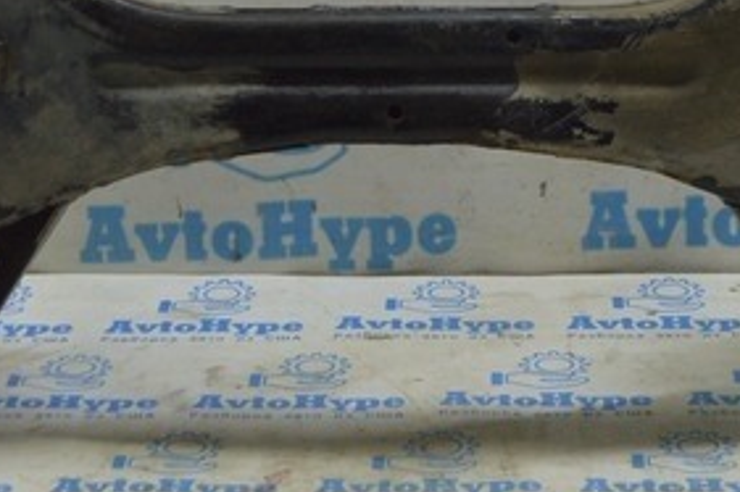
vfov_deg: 9.3
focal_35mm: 142
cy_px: -314
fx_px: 2917
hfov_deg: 14.5
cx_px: 429
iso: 400
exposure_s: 1/40
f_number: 5.6
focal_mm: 26
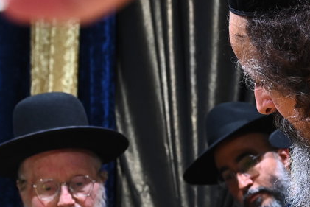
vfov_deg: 13.2
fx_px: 887
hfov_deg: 19.3
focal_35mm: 103
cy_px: 176
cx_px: 305
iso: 1250
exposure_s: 1/160
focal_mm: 31
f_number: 4.5
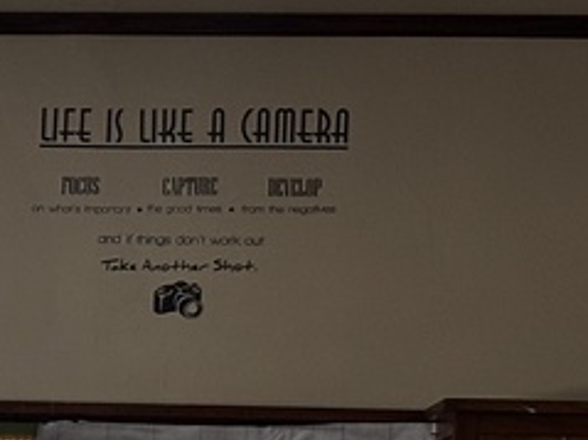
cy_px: 592
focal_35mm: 223
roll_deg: -1.9
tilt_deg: +1.0
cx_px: -568
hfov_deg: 8.4
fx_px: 3786
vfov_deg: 6.6
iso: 40
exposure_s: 1/120
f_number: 1.6
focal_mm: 5.96
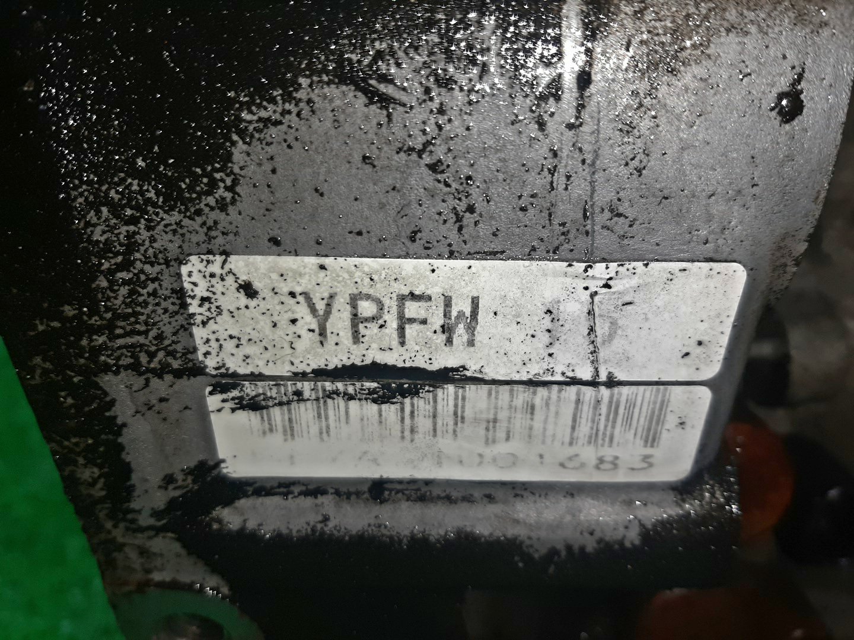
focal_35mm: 26
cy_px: 320
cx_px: 427
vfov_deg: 53.1
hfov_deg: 67.3
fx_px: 641
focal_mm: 3.93
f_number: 1.7
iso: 40
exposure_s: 1/120
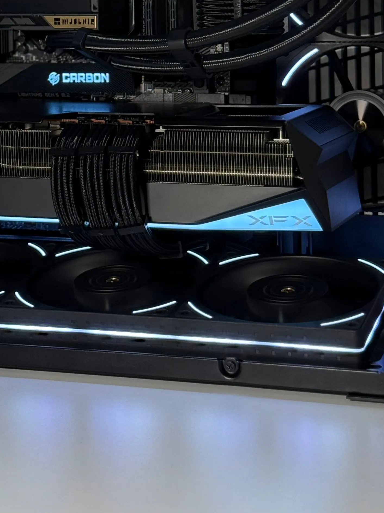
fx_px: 1524
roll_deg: -0.7
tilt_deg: +0.0
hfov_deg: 14.3
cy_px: 3
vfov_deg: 18.6
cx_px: 124
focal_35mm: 103
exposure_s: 1/60
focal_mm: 6.76
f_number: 1.78
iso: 125
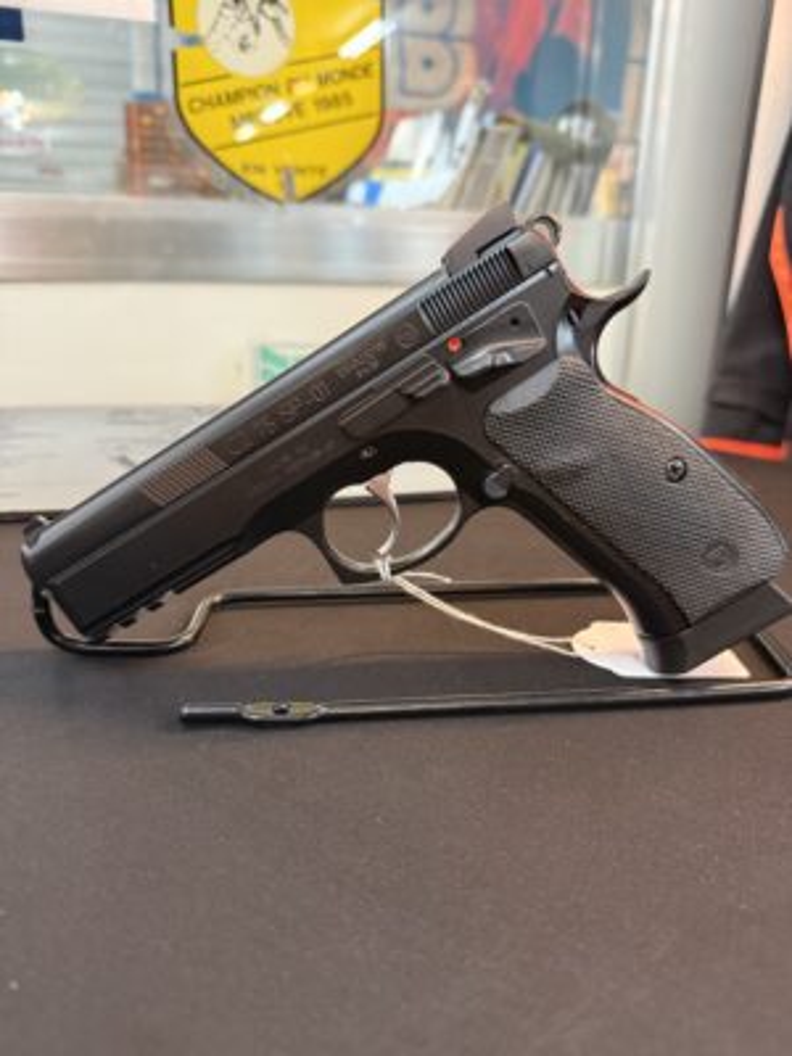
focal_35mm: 24
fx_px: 732
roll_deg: -1.1
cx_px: 396
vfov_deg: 71.6
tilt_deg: -18.7
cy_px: 528
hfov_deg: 56.8
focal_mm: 6.76
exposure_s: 1/50
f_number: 1.78
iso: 500
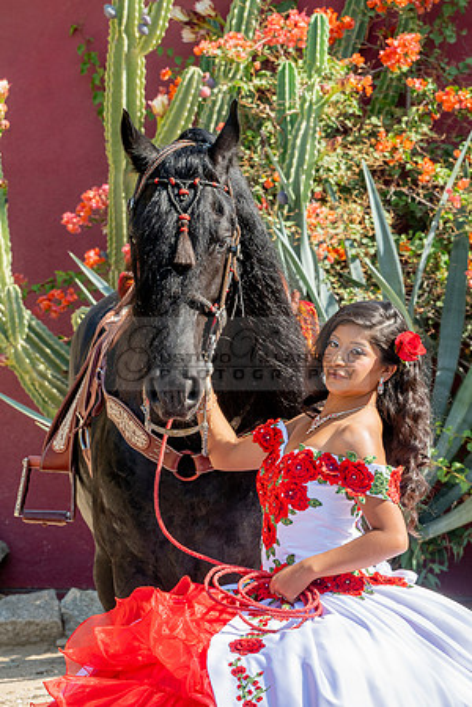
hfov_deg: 7.3
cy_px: 354
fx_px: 3687
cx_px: 242
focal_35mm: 188
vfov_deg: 11.0
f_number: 11
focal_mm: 125
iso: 250
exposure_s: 1/200
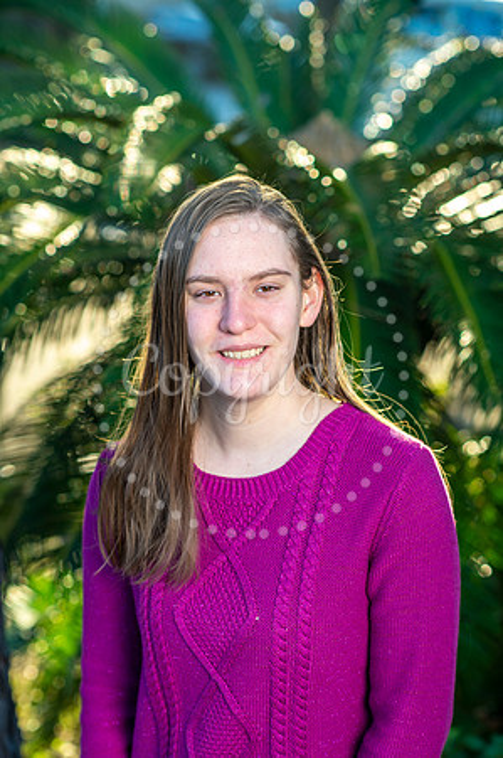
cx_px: 252
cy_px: 379
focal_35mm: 85
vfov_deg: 23.9
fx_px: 1785
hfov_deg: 16.0
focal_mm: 85
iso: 200
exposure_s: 1/200
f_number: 3.5
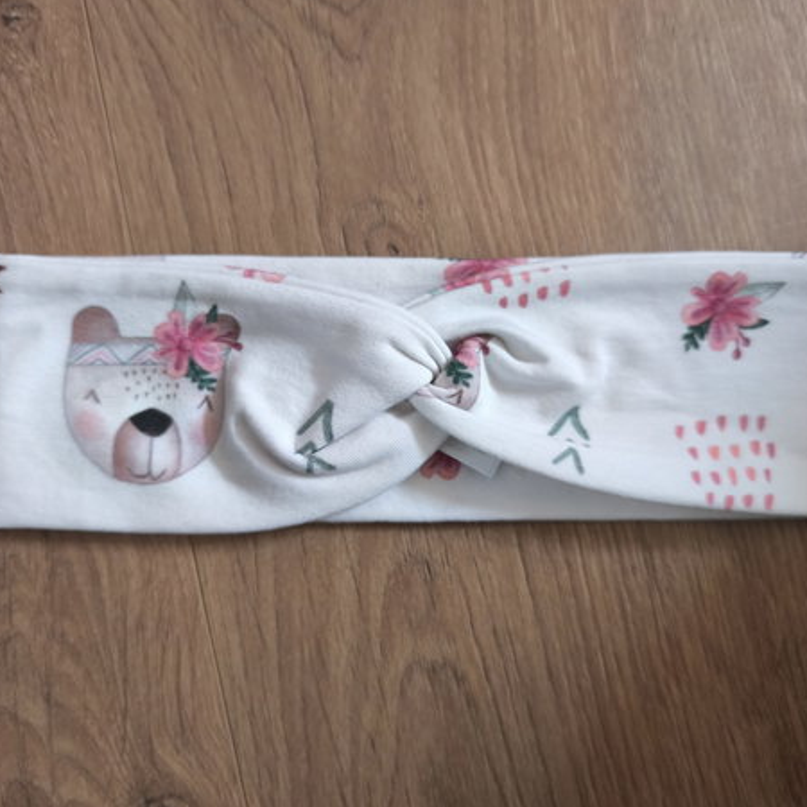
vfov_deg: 57.3
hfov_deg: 57.3
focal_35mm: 28
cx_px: 400
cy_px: 395
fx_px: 739
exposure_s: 1/50
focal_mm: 6.57
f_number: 1.6
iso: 640
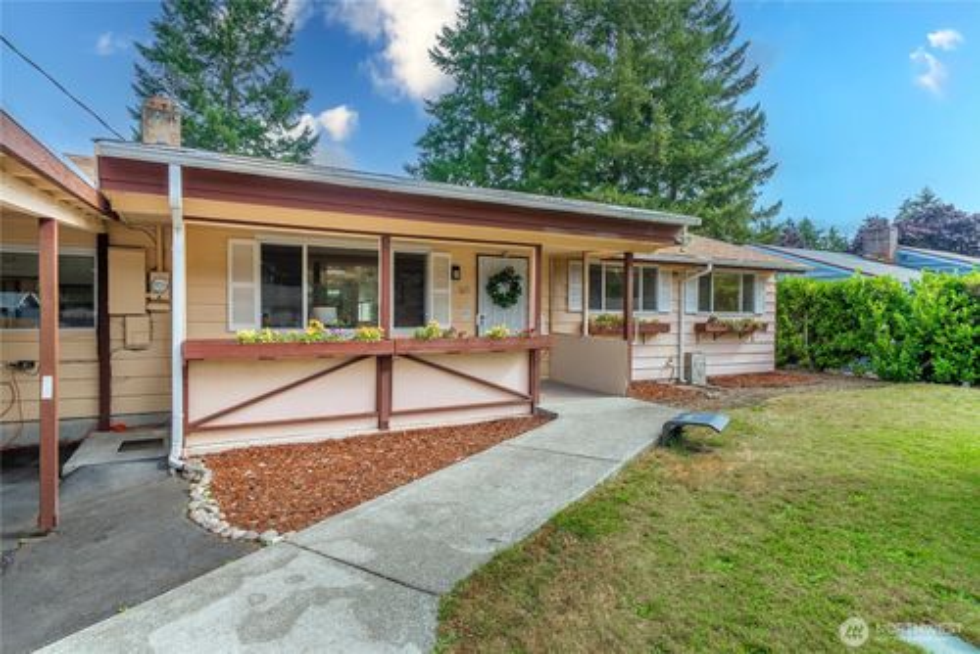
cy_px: 327
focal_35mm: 19
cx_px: 490
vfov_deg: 64.6
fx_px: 518
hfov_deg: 86.9
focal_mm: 19
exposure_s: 1/60
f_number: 7.1
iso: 80
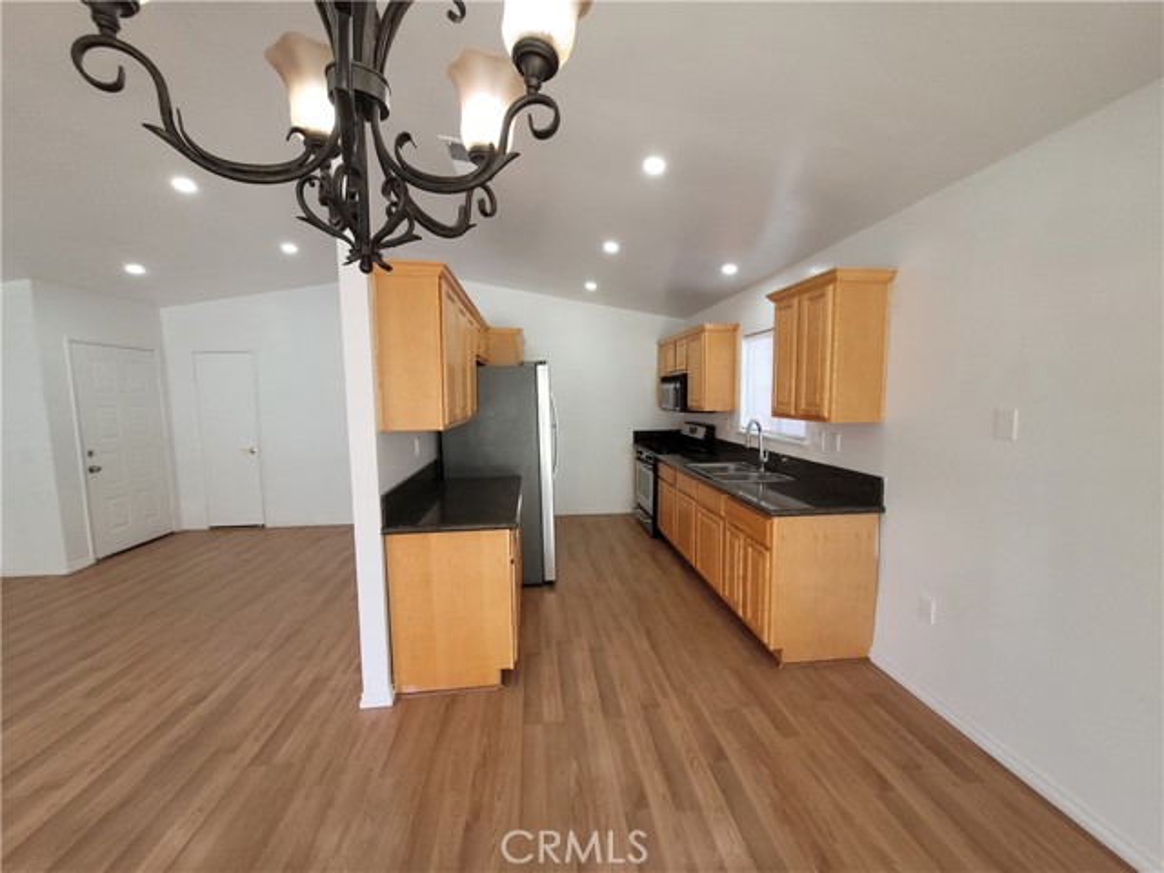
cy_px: 436
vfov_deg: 89.9
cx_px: 582
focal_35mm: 13
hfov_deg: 106.2
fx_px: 437
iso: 64
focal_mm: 1.74
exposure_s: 1/60
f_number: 2.2
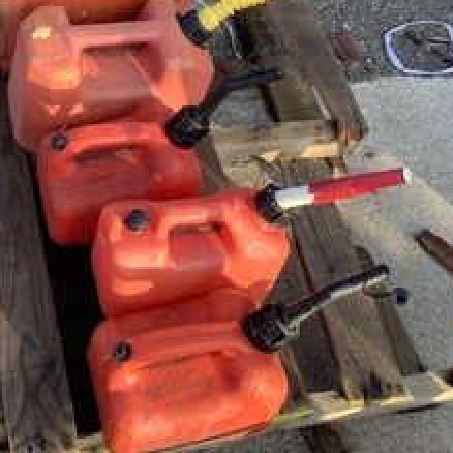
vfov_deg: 33.8
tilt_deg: -56.8
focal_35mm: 50
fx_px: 740
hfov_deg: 33.2
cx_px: 99
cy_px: 168
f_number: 2.4
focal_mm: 3.3
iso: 32
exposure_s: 1/120
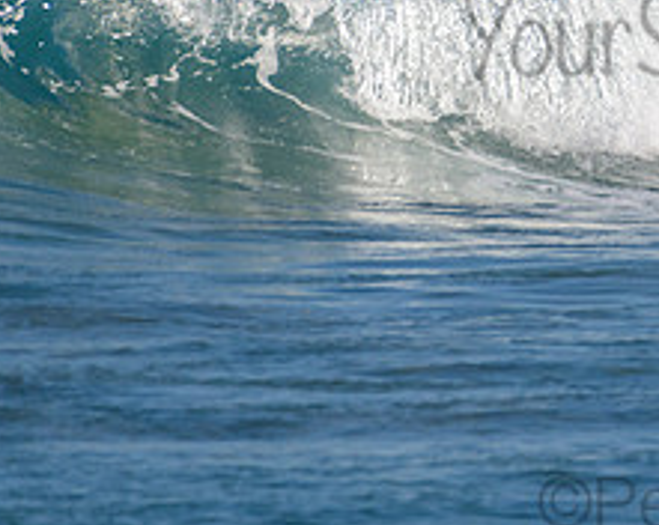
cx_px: 965
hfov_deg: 1.3
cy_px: -54
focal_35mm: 1514
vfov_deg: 1.0
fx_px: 29477
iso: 160
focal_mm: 500
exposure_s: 1/2000
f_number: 5.6
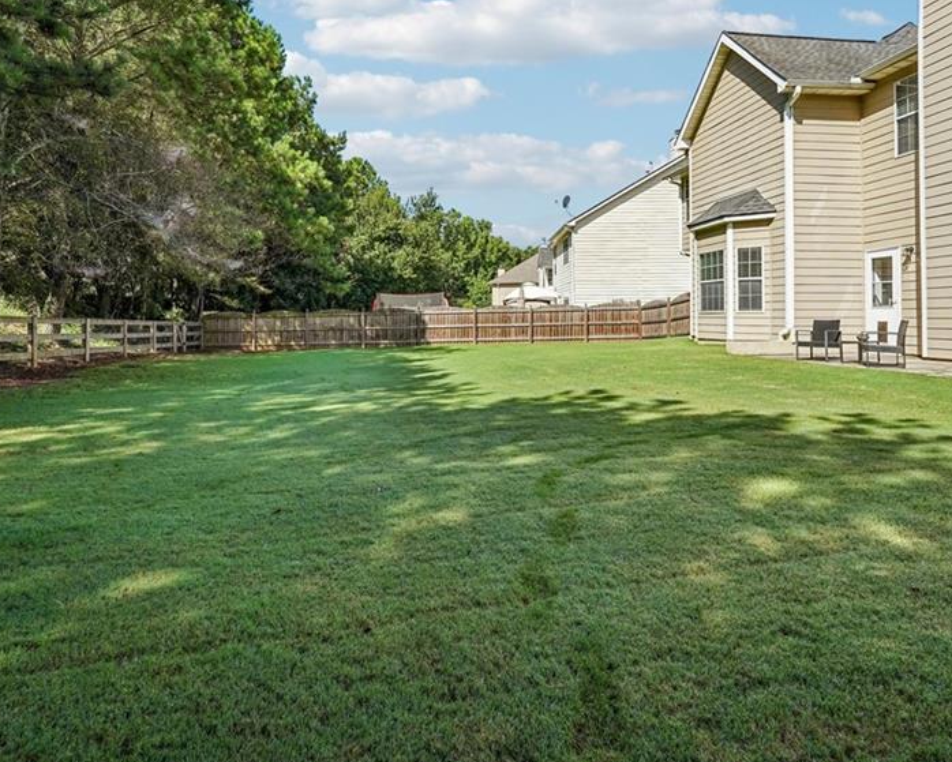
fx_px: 620
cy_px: 309
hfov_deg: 75.0
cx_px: 458
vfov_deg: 62.7
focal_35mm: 22
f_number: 8
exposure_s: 1/1250
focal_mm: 16
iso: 800
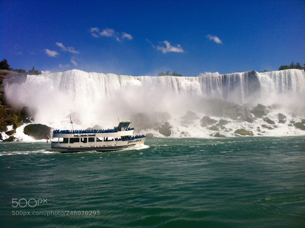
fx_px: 308
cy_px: 114
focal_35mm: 35
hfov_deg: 52.7
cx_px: 152
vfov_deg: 40.6
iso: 80
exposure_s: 1/2514
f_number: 2.8
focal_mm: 3.85
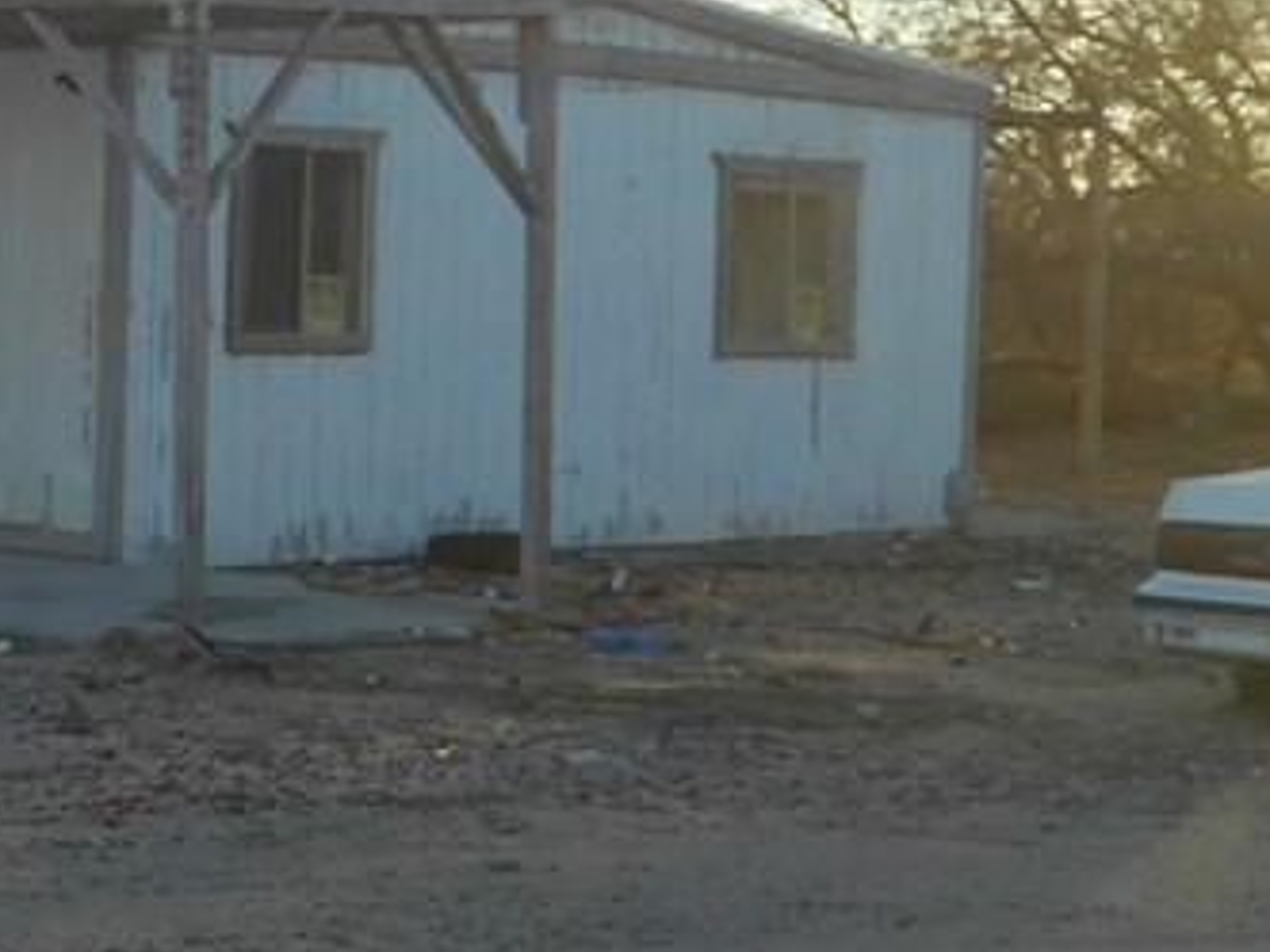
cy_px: 350
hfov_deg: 16.1
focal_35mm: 114
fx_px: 4182
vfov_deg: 13.0
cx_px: -520
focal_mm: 6.7
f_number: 3.9
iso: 80
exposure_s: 1/320
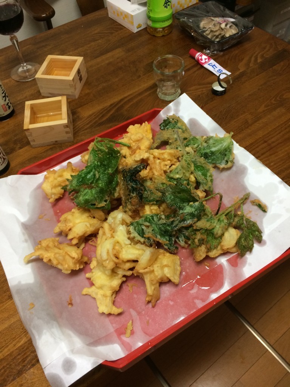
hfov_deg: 48.2
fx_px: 324
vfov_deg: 61.7
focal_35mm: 29
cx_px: 145
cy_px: 194
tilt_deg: -55.8
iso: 125
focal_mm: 4.15
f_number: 2.2
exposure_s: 1/33
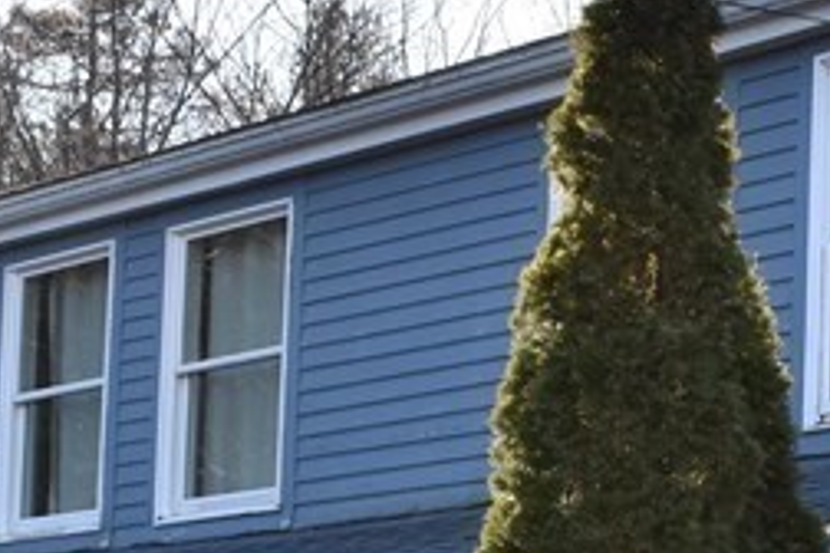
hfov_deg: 14.0
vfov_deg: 9.3
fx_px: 3366
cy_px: 686
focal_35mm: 146
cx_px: 609
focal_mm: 24
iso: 800
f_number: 13
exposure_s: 1/250
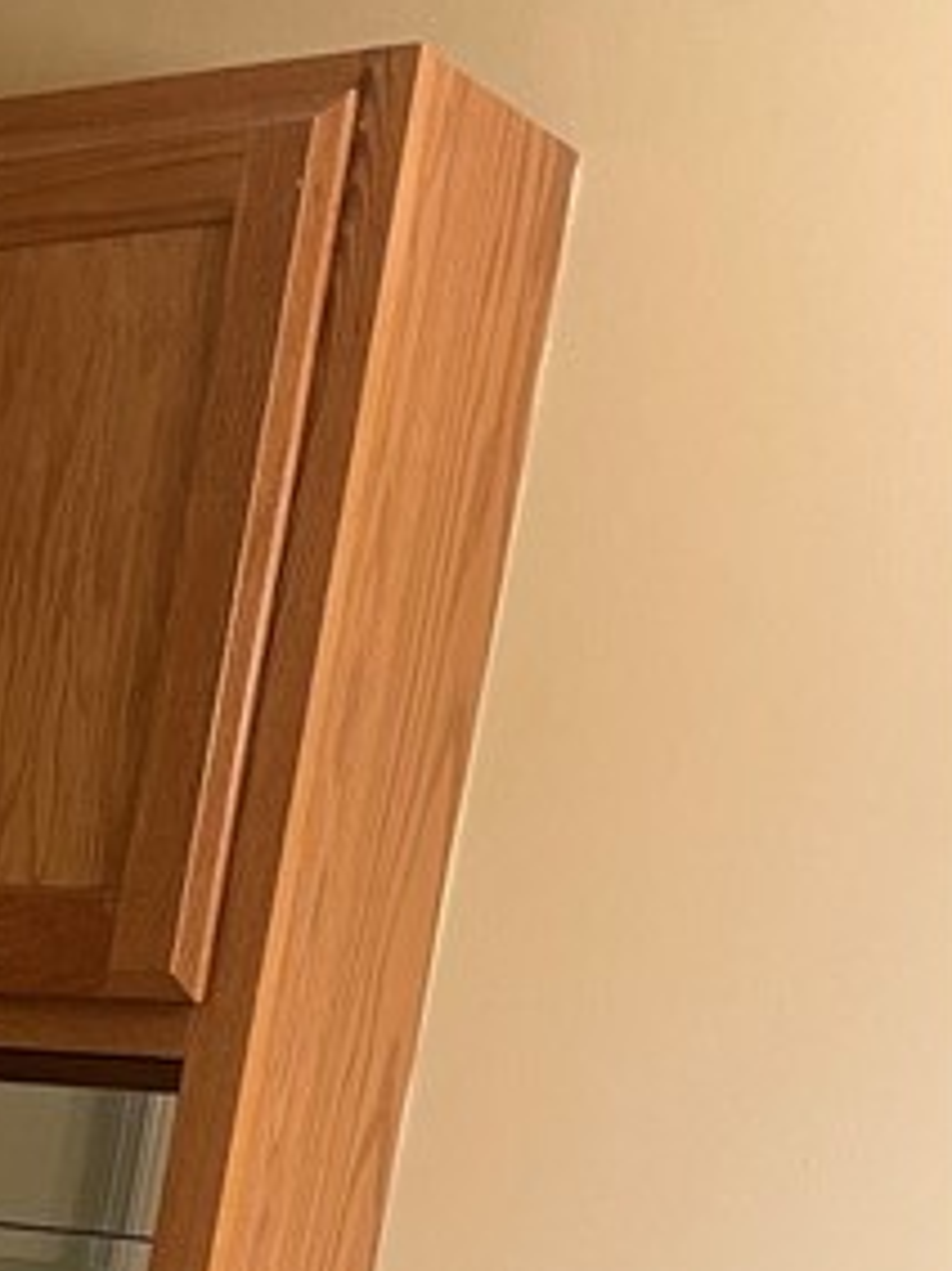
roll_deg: -6.2
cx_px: -750
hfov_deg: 14.0
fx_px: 3449
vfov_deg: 18.2
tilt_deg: -12.2
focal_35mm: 94
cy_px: 1985
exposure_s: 1/60
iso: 80
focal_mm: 4.2
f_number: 1.6
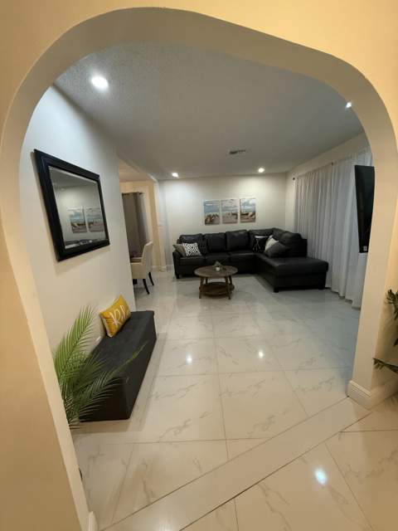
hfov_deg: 85.7
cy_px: 266
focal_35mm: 14
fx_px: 215
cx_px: 199
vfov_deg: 102.1
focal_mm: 2.22
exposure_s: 1/120
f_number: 2.2
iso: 320
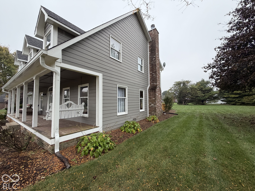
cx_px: 128
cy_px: 96
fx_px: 103
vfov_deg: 85.7
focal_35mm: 14
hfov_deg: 102.1
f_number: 2.2
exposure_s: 1/121
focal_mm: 2.22
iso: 160
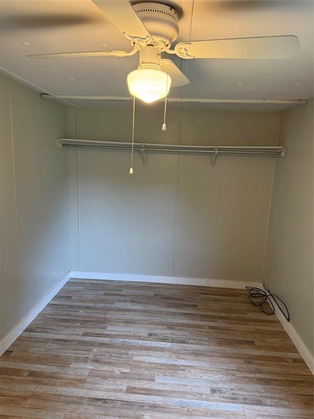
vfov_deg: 71.6
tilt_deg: -8.4
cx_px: 157
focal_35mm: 24
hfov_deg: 56.8
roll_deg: -2.7
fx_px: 290
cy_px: 210
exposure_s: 1/120
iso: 400
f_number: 1.78
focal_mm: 6.76
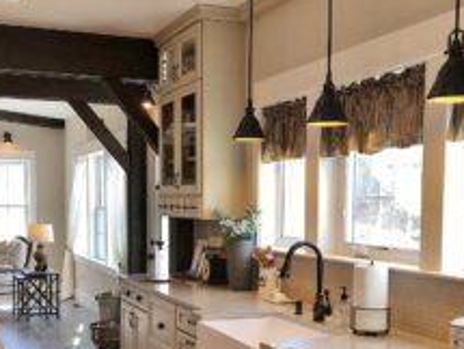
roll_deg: -1.0
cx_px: 244
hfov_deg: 36.8
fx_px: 698
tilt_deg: -3.8
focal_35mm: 52
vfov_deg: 27.7
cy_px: 265
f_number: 1.8
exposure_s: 1/40
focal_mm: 3.99
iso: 25
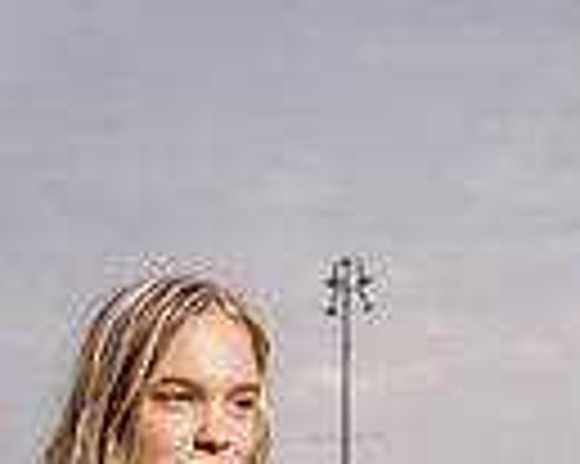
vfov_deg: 9.8
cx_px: 94
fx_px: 2470
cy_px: 978
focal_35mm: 144
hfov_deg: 13.3
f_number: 7.1
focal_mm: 44
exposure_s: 1/250
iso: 100
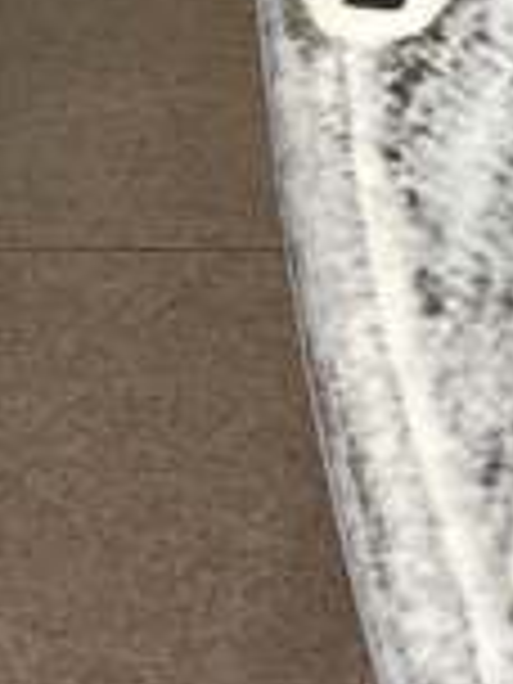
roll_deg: -0.8
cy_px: 0
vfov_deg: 12.0
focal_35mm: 163
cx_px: 1130
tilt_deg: -36.5
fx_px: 3221
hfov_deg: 8.5
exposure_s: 1/50
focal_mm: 3.3
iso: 50
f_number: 2.4
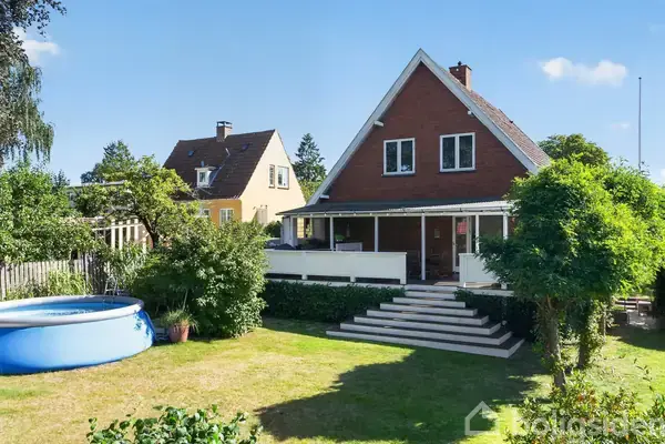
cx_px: 332
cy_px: 222
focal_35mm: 30
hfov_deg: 61.9
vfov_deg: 43.6
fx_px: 554
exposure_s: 1/200
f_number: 8
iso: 400
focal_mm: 30
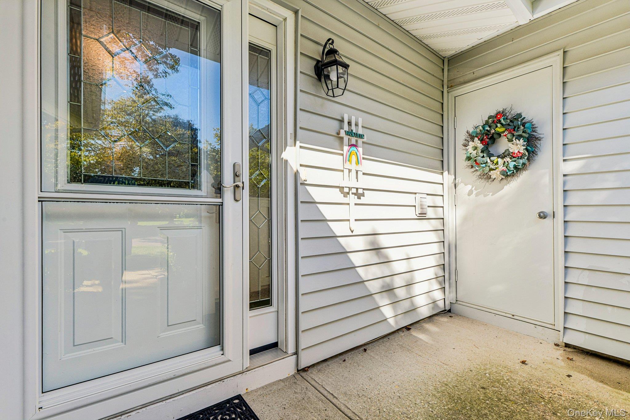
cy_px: 210
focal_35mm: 16
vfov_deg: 73.7
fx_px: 280
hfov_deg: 96.7
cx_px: 315
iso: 250
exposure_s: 1/160
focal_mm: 16
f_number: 9
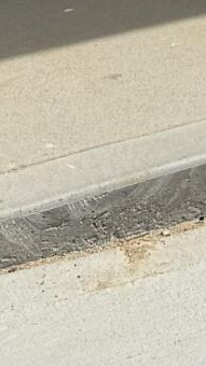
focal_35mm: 231
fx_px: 2245
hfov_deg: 5.0
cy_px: -707
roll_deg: +0.7
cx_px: 580
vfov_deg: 8.1
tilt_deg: -1.1
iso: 80
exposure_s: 1/8130
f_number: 1.78
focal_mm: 6.76
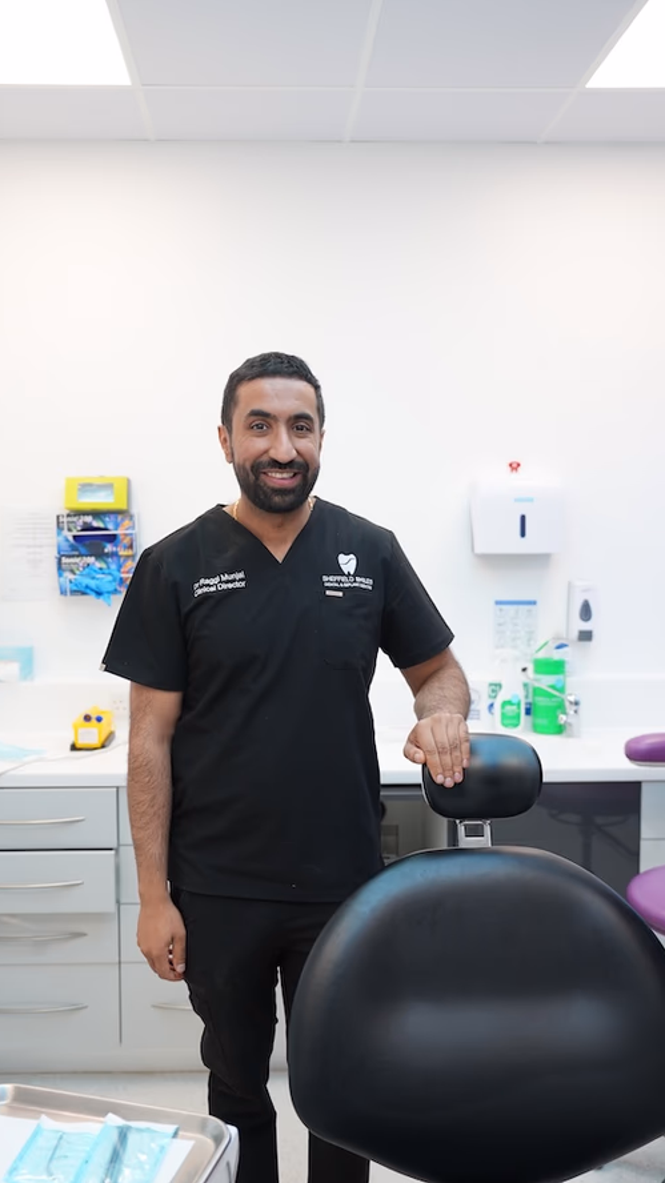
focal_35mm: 34
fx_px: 1067
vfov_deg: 58.0
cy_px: 586
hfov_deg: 34.6
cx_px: 298
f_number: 2.8
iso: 250
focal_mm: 32
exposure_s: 1/100
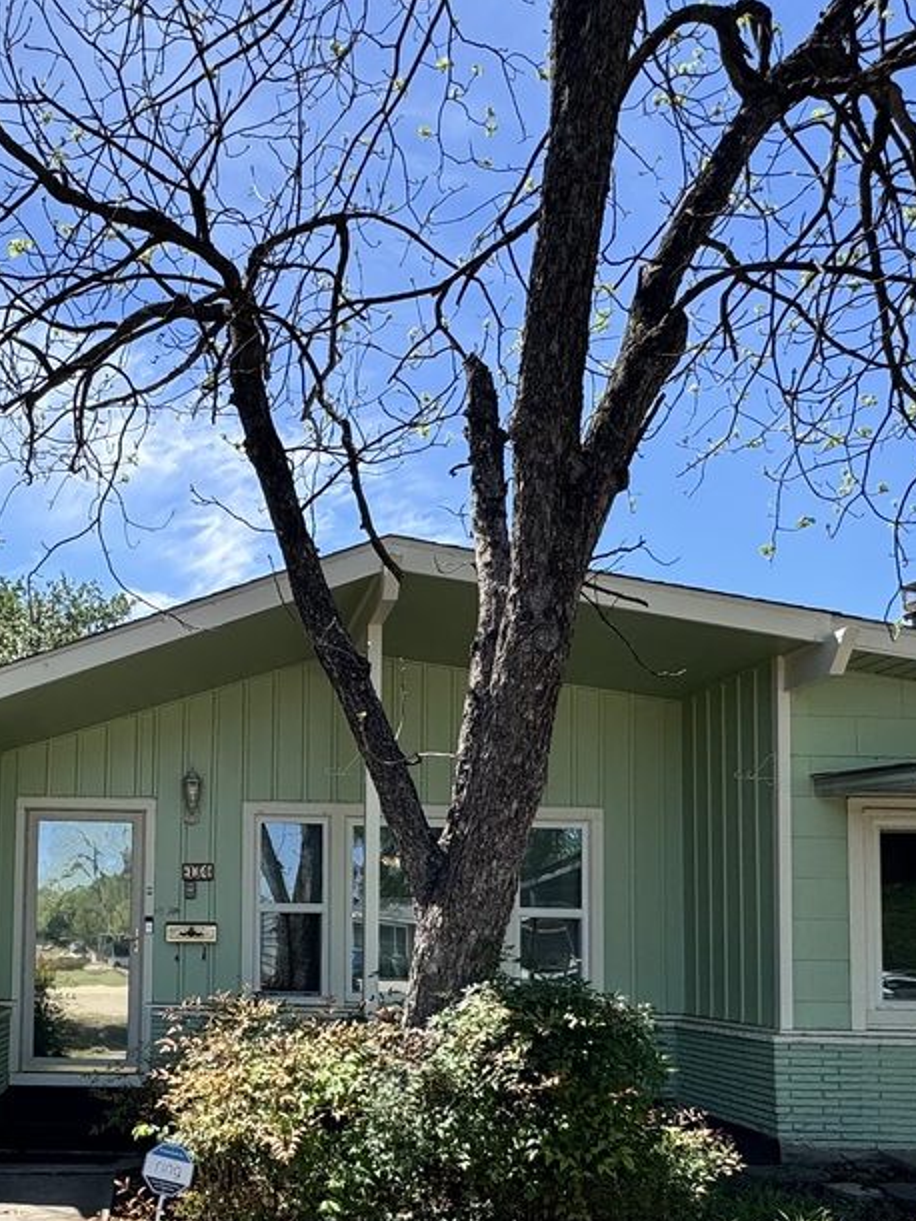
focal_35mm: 33
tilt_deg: +3.0
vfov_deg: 53.5
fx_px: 1165
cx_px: 174
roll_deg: -1.1
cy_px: 871
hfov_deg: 41.0
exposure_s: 1/921
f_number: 2.2
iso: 50
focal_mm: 2.22
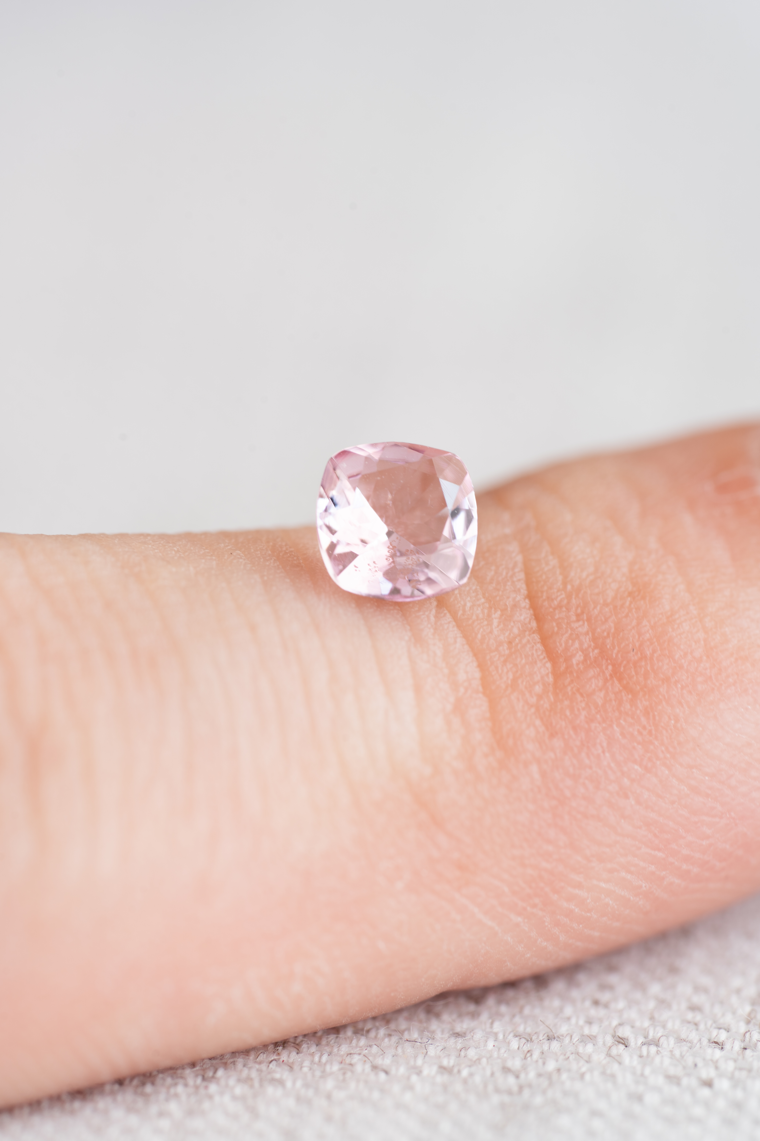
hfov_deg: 15.2
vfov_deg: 22.6
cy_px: 570
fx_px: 2850
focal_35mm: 90
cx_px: 380
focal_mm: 90
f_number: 6.3
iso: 100
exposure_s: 1/8
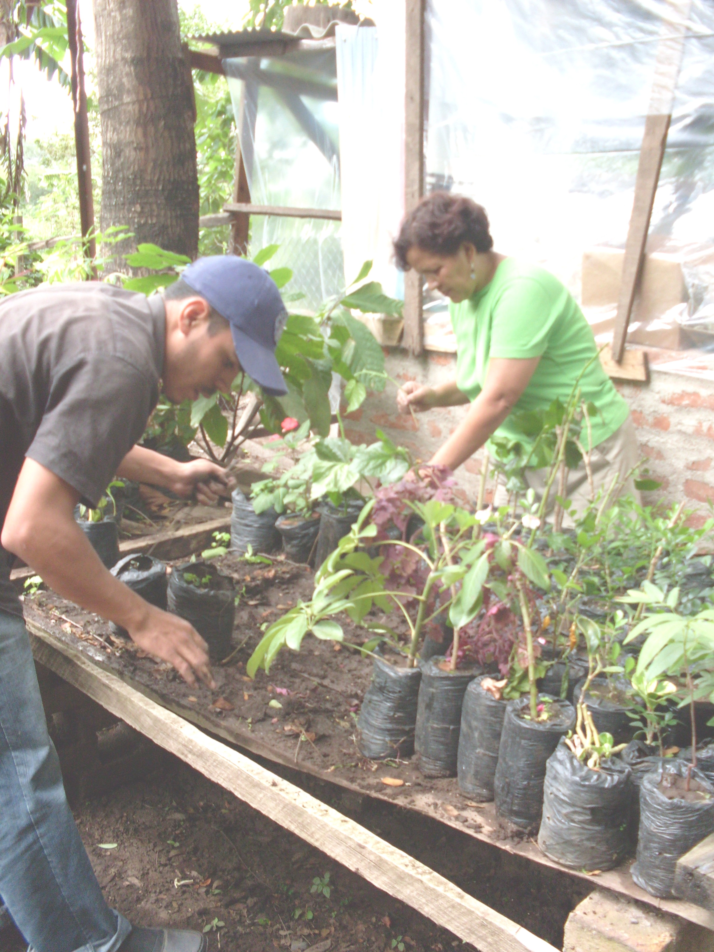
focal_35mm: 38
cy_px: 476
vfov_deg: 49.0
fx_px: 1045
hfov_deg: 37.7
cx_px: 357
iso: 80
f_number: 2.8
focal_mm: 6.3
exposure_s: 1/125
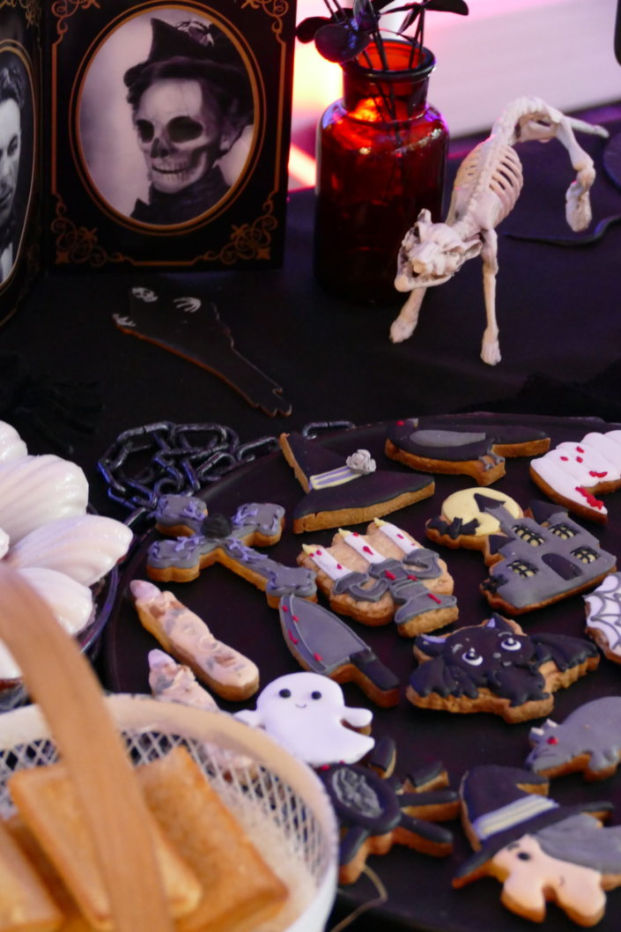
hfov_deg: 13.7
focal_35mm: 100
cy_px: 466
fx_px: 2588
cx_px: 310
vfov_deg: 20.4
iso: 2500
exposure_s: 1/5
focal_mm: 36.53
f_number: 3.8
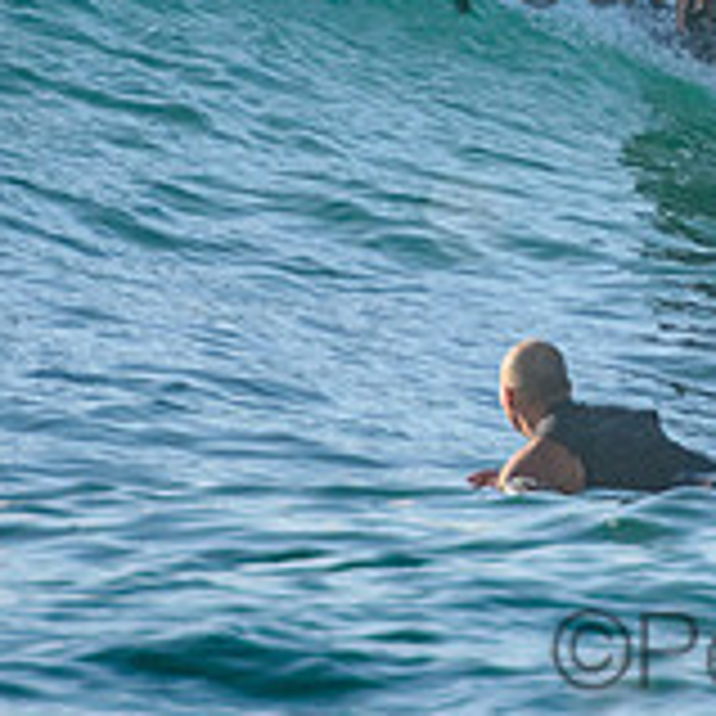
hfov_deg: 0.9
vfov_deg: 0.9
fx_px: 44369
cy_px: -97
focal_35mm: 1896
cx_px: 901
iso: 560
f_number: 5.6
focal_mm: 400
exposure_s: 1/2000
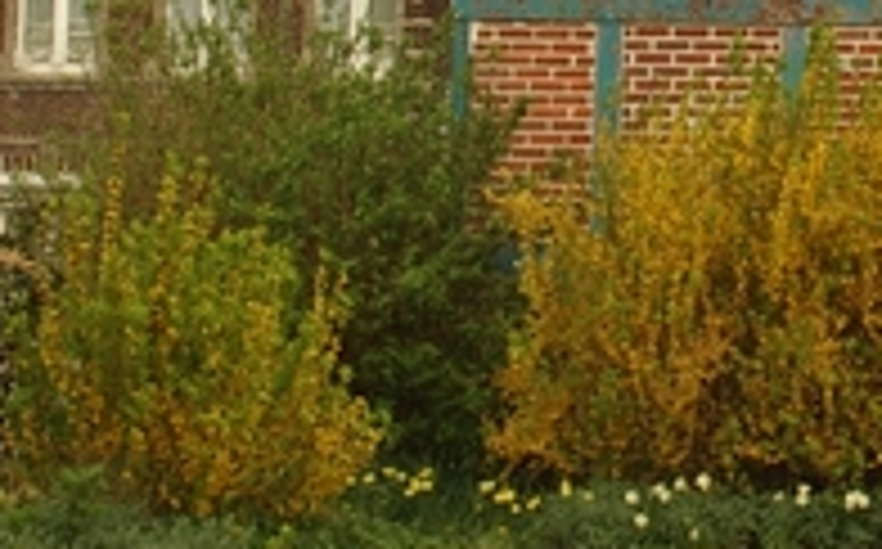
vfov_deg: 5.5
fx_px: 5714
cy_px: -110
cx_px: 904
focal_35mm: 238
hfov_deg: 8.8
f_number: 7.6
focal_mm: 13.3
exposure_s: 1/125
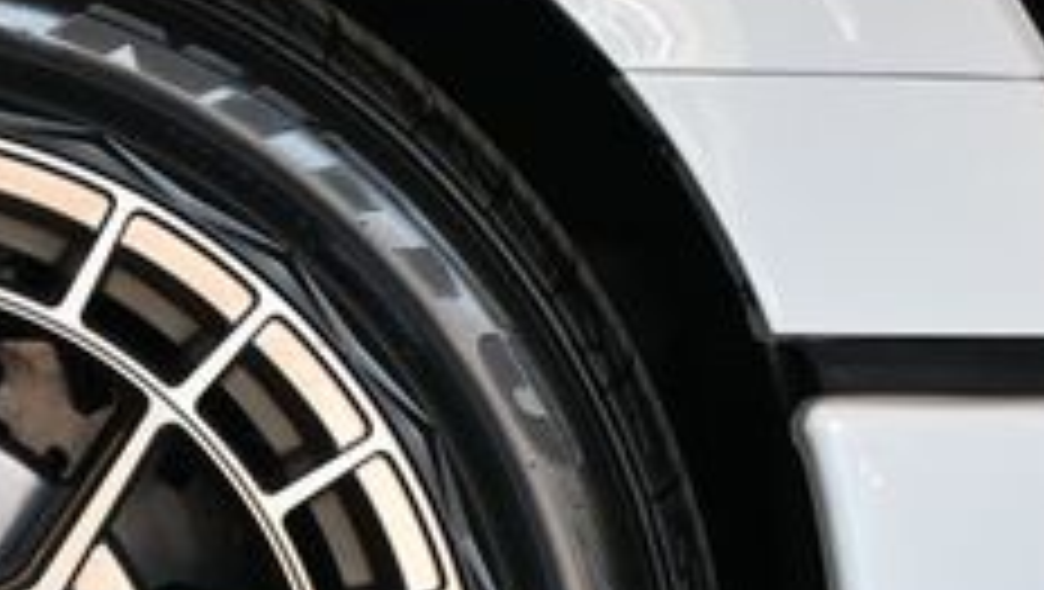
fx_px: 3662
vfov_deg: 9.1
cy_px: 754
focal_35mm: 132
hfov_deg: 15.7
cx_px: -184
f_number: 4.8
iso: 1250
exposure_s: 1/125
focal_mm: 30.5
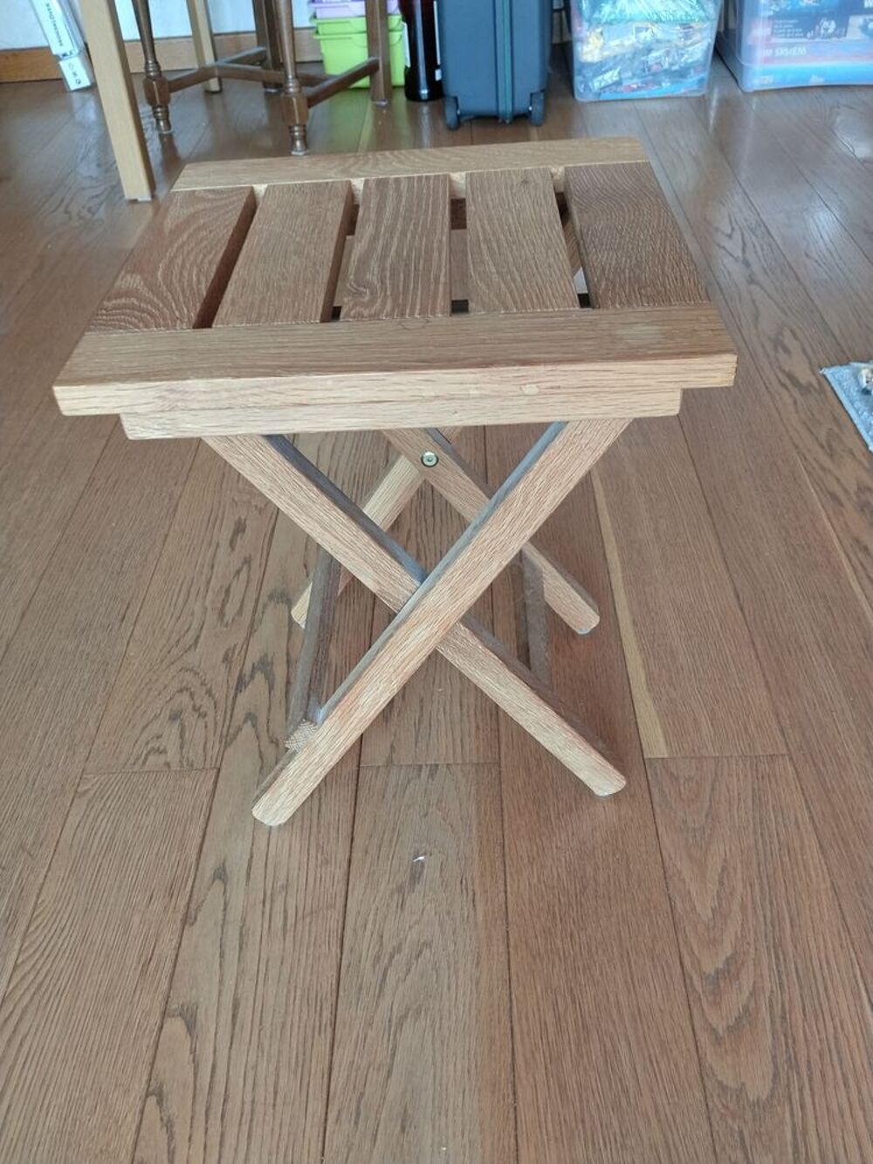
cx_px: 436
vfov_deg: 61.7
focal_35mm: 29
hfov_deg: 48.2
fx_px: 975
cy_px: 582
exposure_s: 1/33.3
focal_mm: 4.22
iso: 200
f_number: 1.8
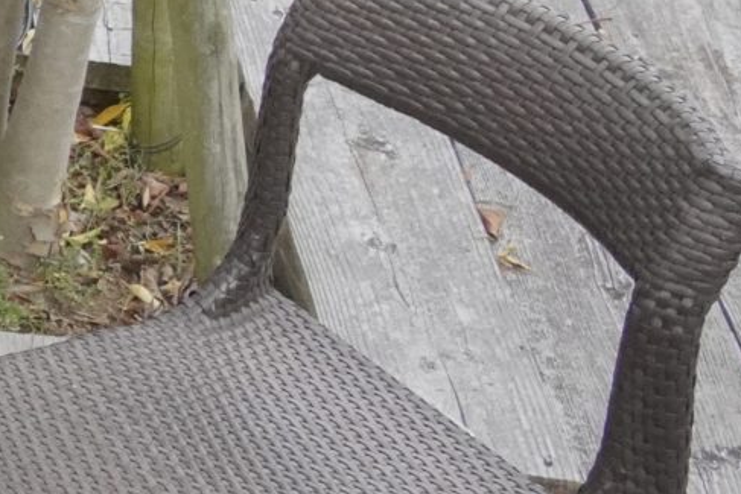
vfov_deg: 7.4
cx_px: -1173
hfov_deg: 9.6
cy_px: -104
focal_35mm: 184
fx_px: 3788
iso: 10000
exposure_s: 1/400
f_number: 11
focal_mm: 35
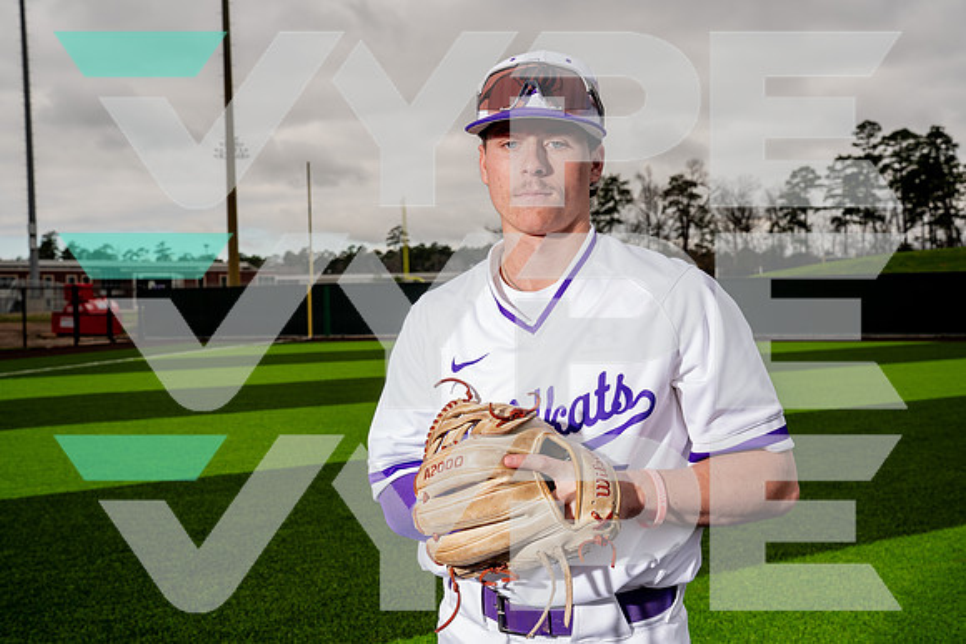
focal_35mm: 41
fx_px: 1100
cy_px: 322
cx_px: 483
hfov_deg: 47.4
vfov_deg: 32.6
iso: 100
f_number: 8
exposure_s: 1/200
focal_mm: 41
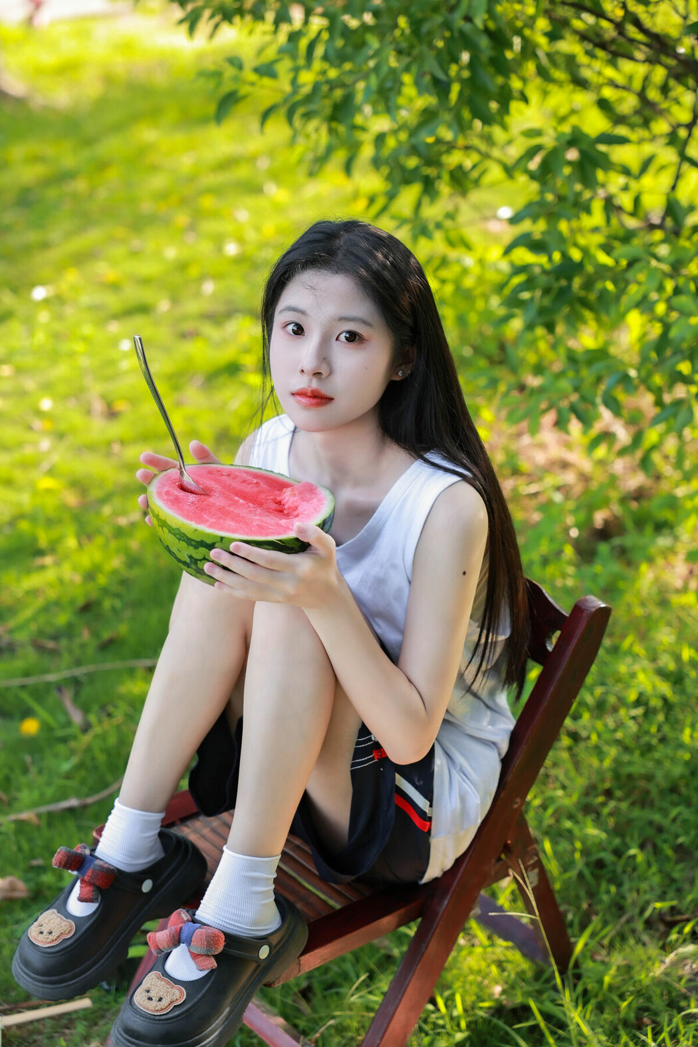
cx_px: 349
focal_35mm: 66
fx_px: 1919
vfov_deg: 30.5
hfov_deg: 20.6
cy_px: 524
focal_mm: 67
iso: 125
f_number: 2.8
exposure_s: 1/200
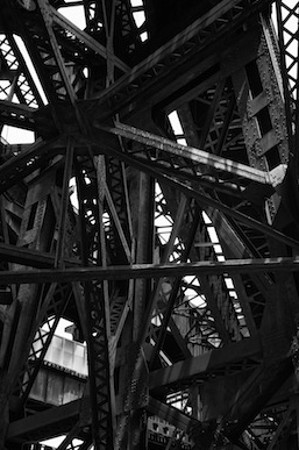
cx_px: 148
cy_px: 220
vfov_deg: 32.4
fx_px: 774
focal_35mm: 62
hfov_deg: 21.9
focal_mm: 60
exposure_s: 1/30
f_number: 25
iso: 400
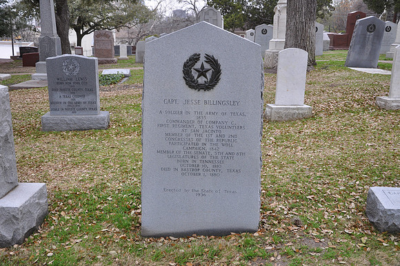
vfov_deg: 36.8
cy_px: 133
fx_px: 399
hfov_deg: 53.2
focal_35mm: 36
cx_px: 200
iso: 400
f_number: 5
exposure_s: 1/100
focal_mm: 24
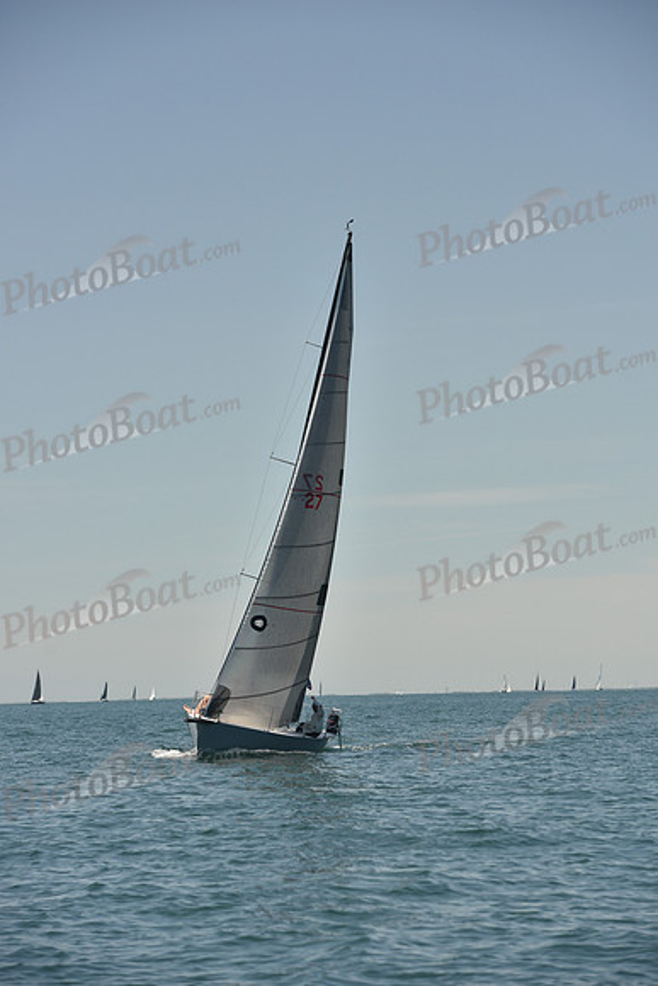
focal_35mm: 122
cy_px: 493
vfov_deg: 16.8
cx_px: 329
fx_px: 3343
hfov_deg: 11.2
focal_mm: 122
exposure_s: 1/800
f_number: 5.6
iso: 250
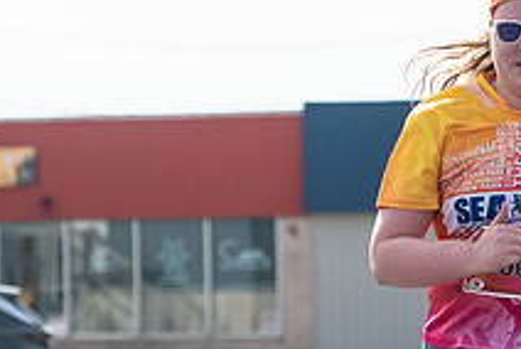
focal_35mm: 411
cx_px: 482
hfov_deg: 5.0
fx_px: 5956
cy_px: 239
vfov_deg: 3.4
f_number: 4.5
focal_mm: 92
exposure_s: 1/2000
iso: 250
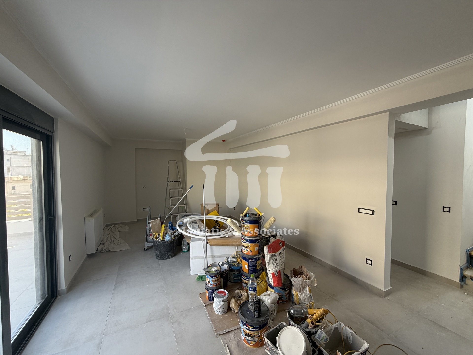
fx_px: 191
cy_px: 178
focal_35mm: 14
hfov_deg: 102.1
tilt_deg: -2.2
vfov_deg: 85.7
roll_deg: -0.2
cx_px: 236
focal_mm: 2.22
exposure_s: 1/121
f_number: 2.2
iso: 100
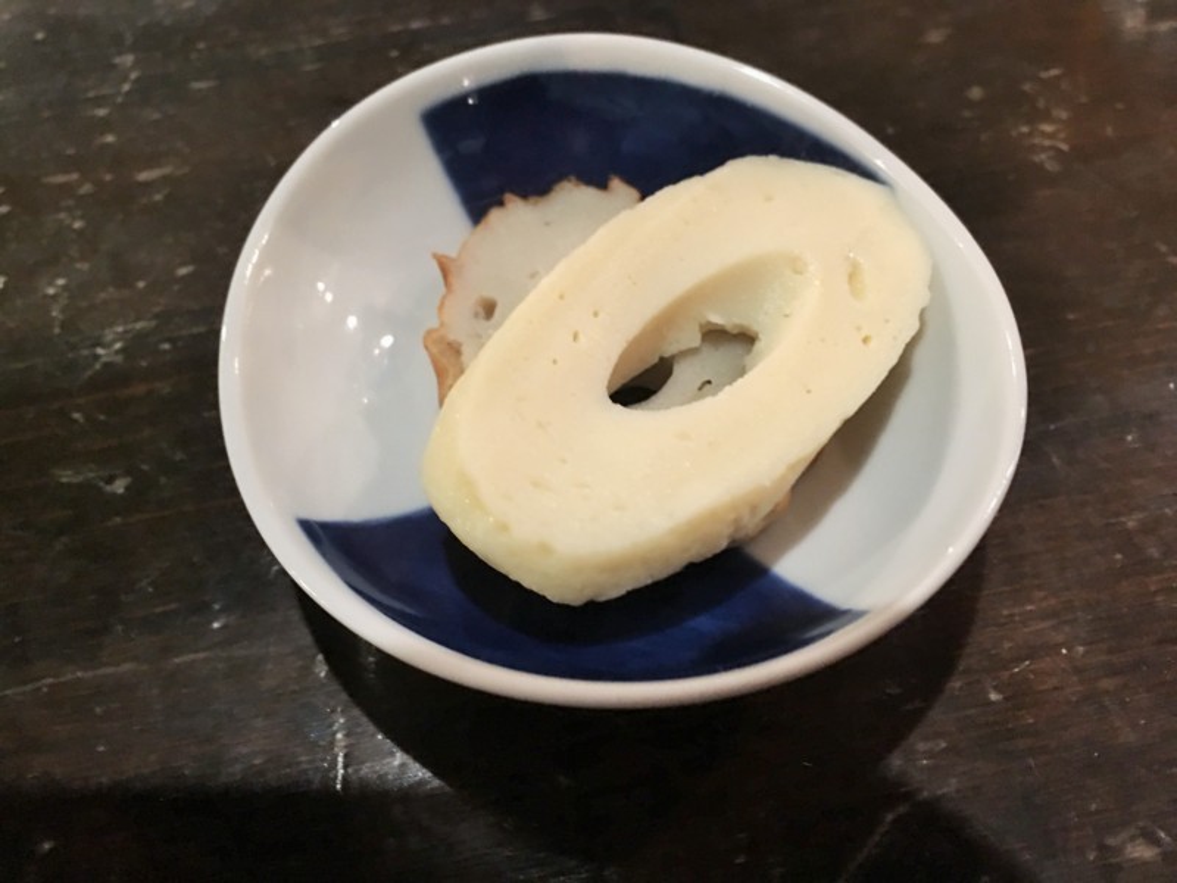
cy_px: 442
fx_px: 986
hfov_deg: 61.7
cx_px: 588
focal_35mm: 29
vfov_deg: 48.2
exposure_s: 1/4
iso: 80
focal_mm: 4.15
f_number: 2.2
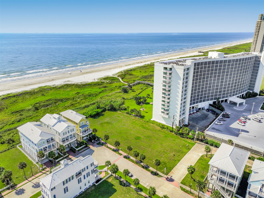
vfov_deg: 56.8
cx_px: 132
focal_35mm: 24
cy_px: 99
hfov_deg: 71.6
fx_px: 183
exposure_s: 1/1250
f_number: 4
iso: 100
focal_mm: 12.29
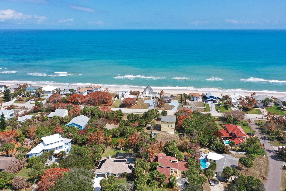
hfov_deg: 65.5
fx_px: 222
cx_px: 143
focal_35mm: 28
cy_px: 96
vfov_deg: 46.4
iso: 100
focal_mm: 10.26
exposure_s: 1/800
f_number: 5
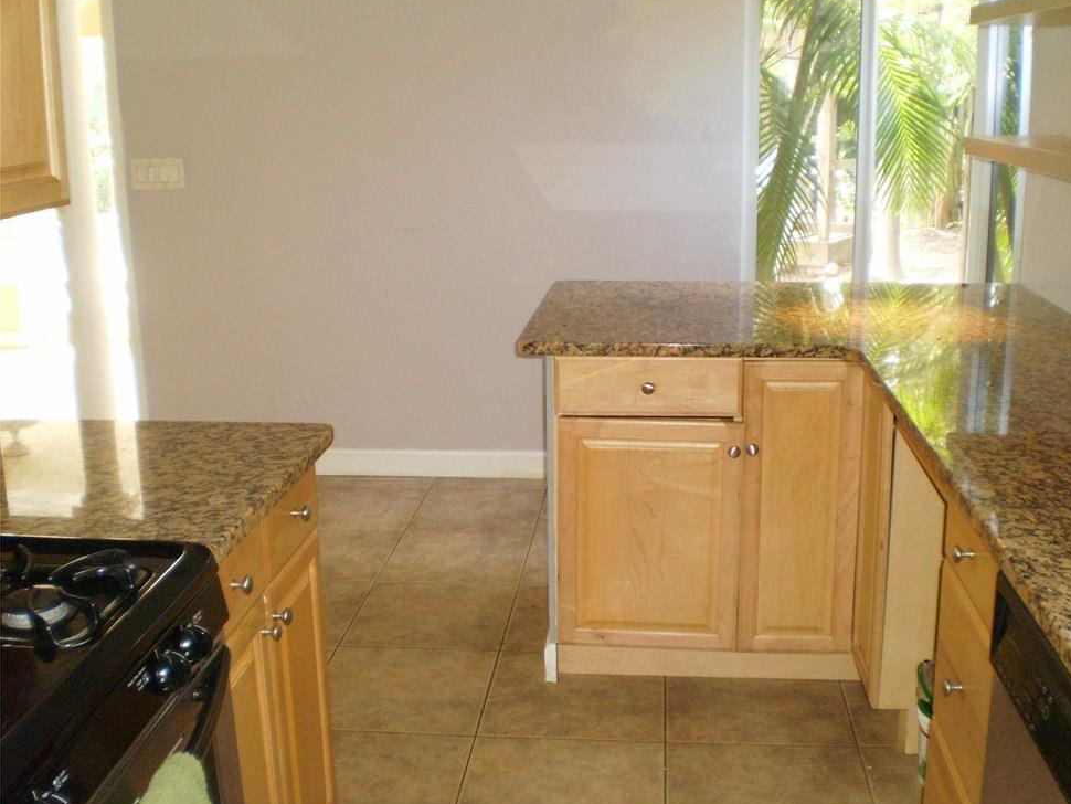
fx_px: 1176
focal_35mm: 38
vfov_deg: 37.7
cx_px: 564
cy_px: 395
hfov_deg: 48.9
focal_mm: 6.3
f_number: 3.1
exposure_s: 1/30
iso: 320
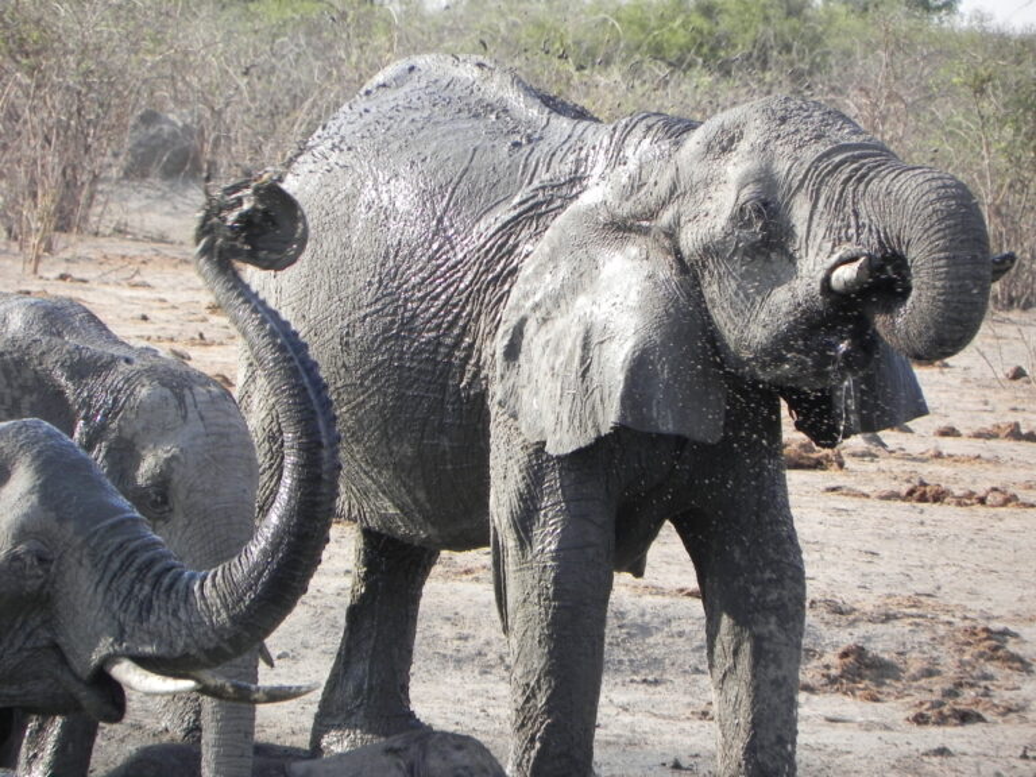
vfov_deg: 2.7
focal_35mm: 550
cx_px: 518
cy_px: 388
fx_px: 16461
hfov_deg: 3.6
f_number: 5.6
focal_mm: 97.8
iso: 160
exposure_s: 1/260
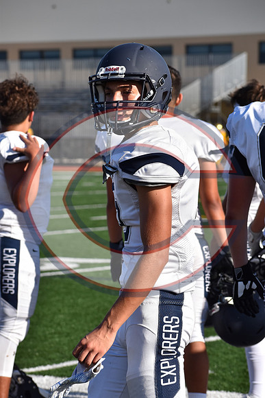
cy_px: 199
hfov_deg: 7.9
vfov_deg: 11.8
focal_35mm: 174
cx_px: 132
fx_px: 1920
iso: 400
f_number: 7.1
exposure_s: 1/1600
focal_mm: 116
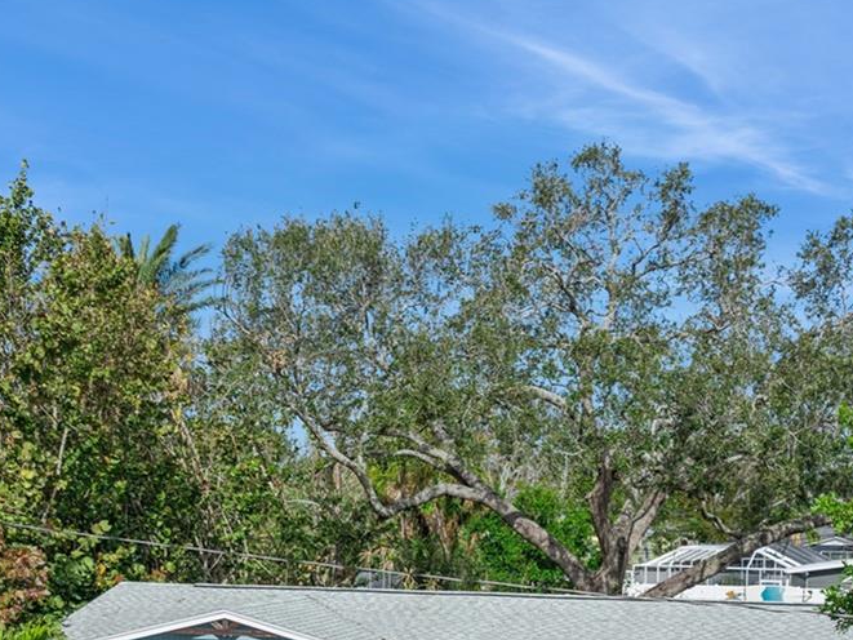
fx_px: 1429
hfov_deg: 33.2
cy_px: 610
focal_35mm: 58
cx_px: 439
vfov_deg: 24.3
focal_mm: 12.29
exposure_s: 1/2500
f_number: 2.8
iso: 100
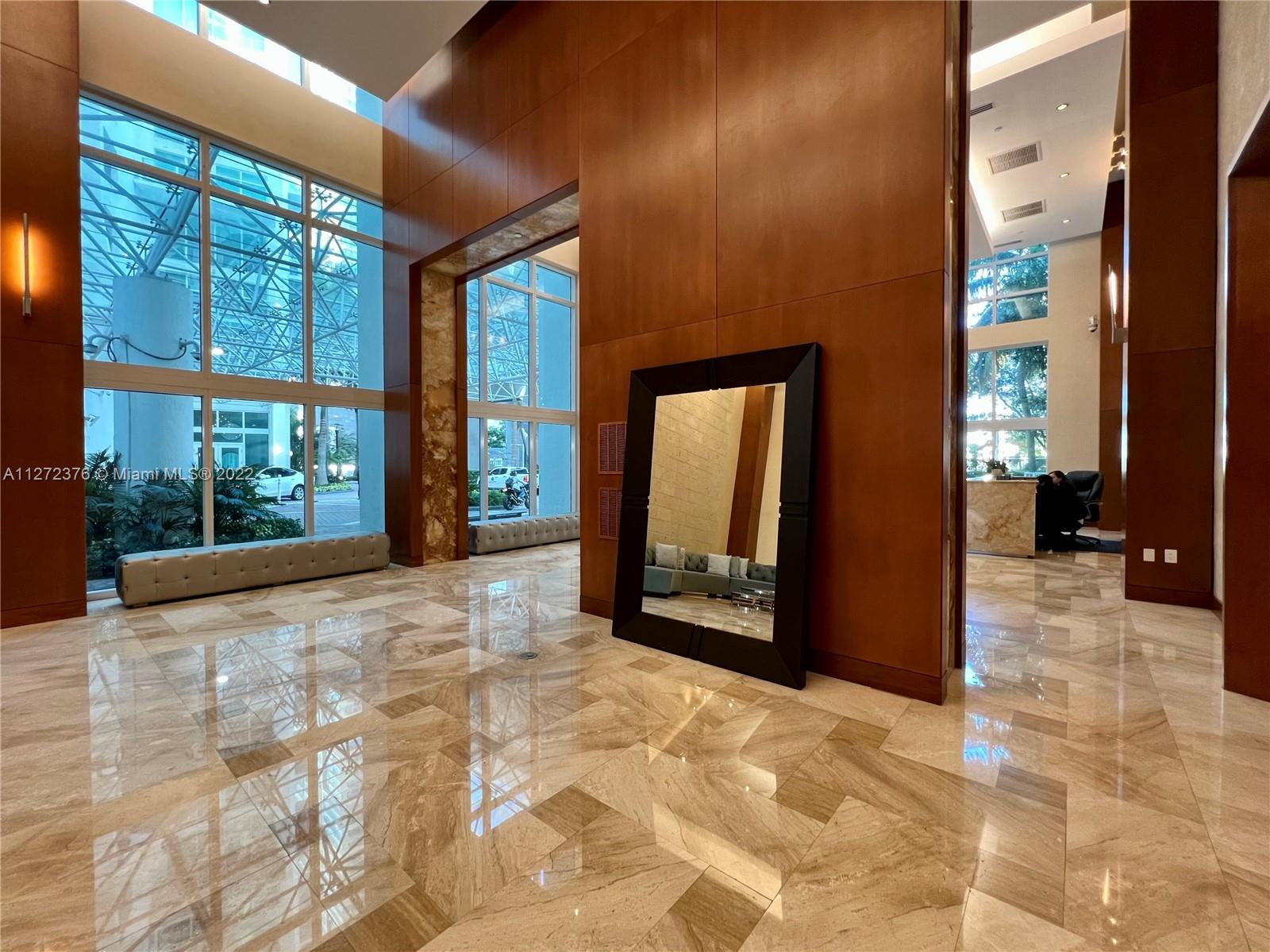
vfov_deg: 89.9
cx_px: 635
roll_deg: +1.5
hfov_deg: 106.2
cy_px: 476
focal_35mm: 13
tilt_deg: -1.2
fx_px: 477
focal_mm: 1.57
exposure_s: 1/60
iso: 160
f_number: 1.8
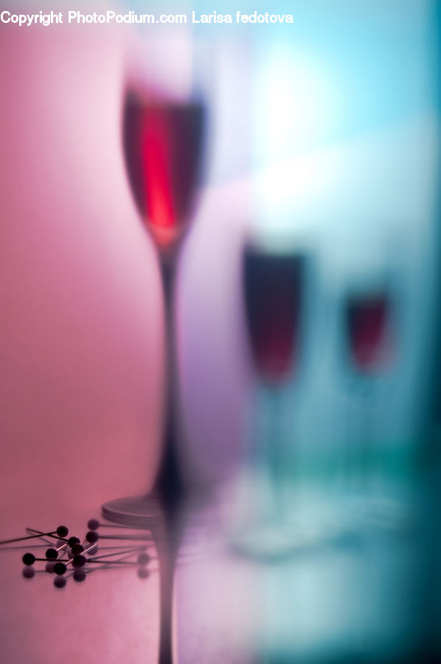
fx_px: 1657
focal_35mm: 90
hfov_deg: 15.2
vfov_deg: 22.6
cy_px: 332
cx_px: 220
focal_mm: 60
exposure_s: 1/250
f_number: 10
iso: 200
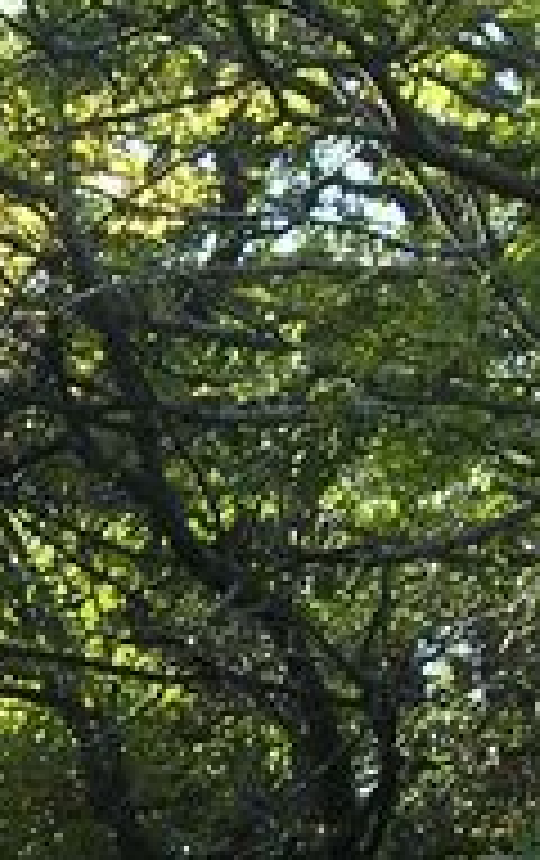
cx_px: -414
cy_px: 617
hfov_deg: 7.8
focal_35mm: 163
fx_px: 3824
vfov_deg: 12.8
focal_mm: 7.1
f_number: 3
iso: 100
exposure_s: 1/166
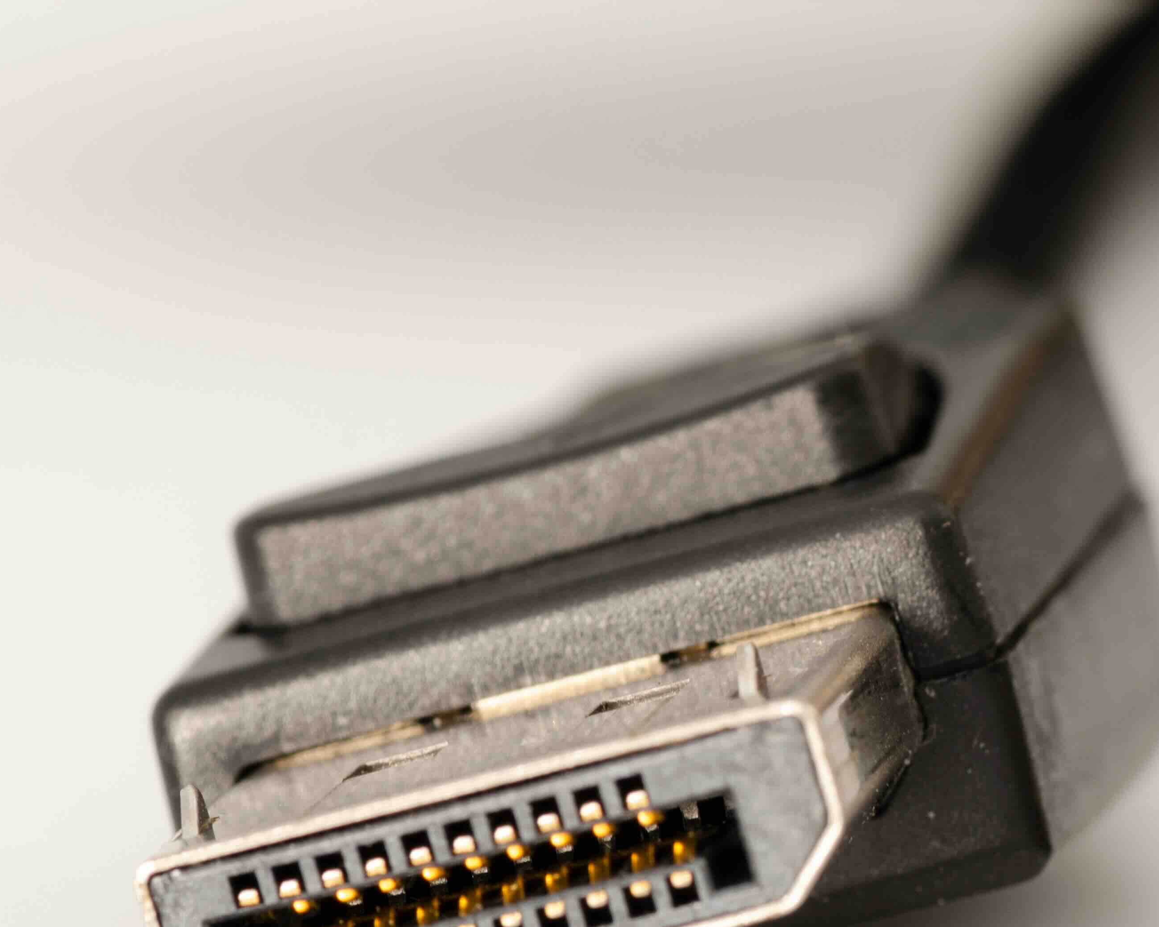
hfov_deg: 8.1
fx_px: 8199
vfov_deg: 6.5
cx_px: 1057
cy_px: 710
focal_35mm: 239
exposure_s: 4
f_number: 20
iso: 100
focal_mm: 90
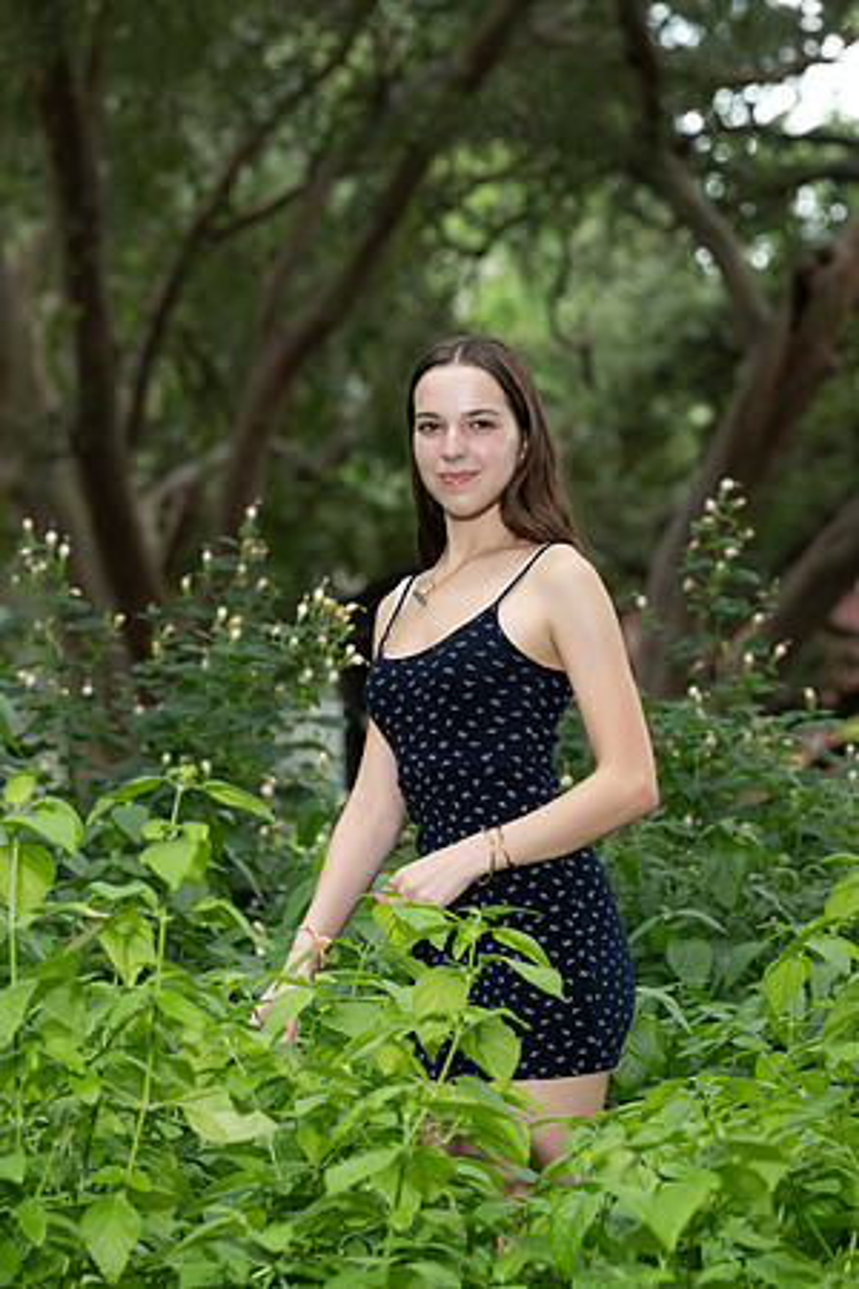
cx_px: 430
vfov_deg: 10.3
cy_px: 644
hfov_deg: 6.9
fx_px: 7158
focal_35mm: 200
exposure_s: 1/200
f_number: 8
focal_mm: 200
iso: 1000
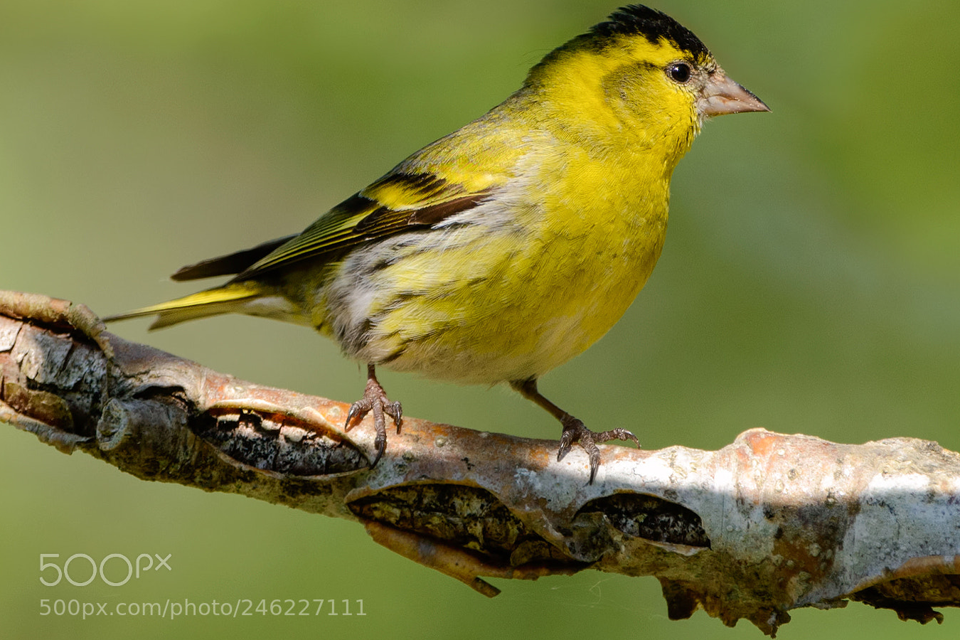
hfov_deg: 3.5
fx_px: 15812
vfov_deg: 2.3
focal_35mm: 593
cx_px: 564
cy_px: 284
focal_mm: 500
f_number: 5
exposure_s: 1/500
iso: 180
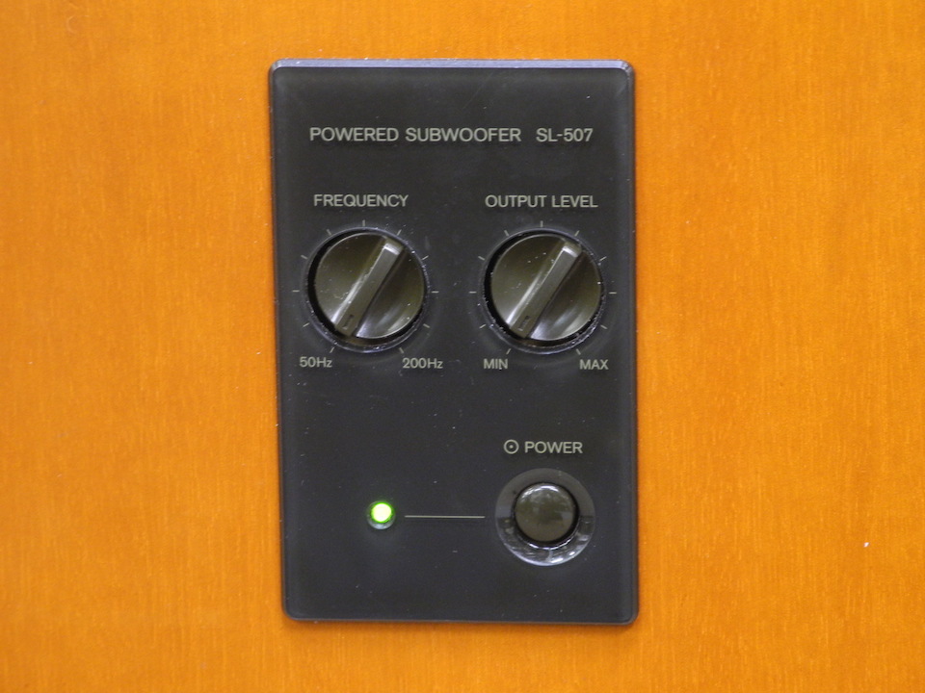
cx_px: 462
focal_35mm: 200
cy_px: 346
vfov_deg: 7.4
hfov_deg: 9.9
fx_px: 5344
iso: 400
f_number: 5.6
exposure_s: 1/3
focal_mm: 42.6
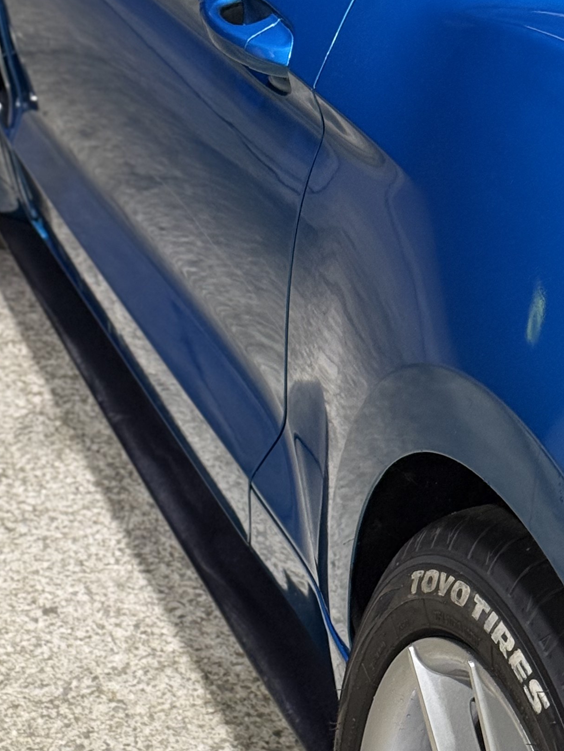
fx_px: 2584
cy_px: 271
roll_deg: -2.1
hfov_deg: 12.5
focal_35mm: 119
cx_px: 301
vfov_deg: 16.5
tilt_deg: -17.7
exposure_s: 1/60
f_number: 1.78
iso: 250
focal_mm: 6.76
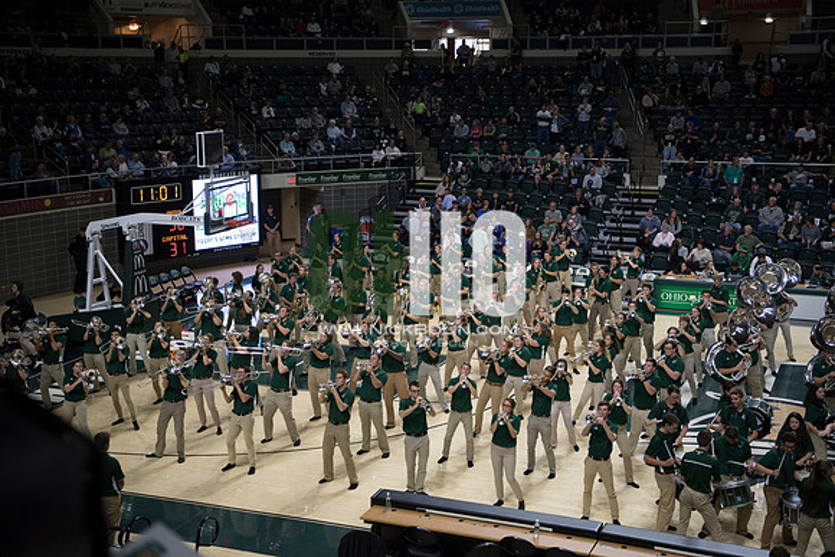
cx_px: 418
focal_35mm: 50
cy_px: 278
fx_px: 1160
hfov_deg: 39.6
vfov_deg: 27.0
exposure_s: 1/1000
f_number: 2.8
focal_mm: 50
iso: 2000
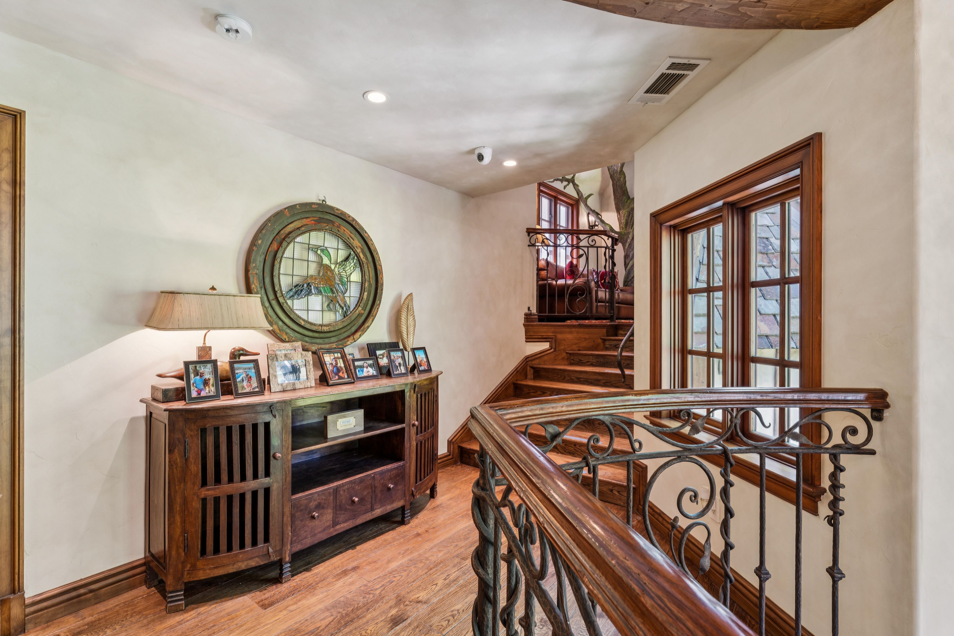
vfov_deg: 72.4
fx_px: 435
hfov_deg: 95.3
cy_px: 318
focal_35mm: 16
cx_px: 477
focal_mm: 16.4
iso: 100
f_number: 13
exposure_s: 2.5
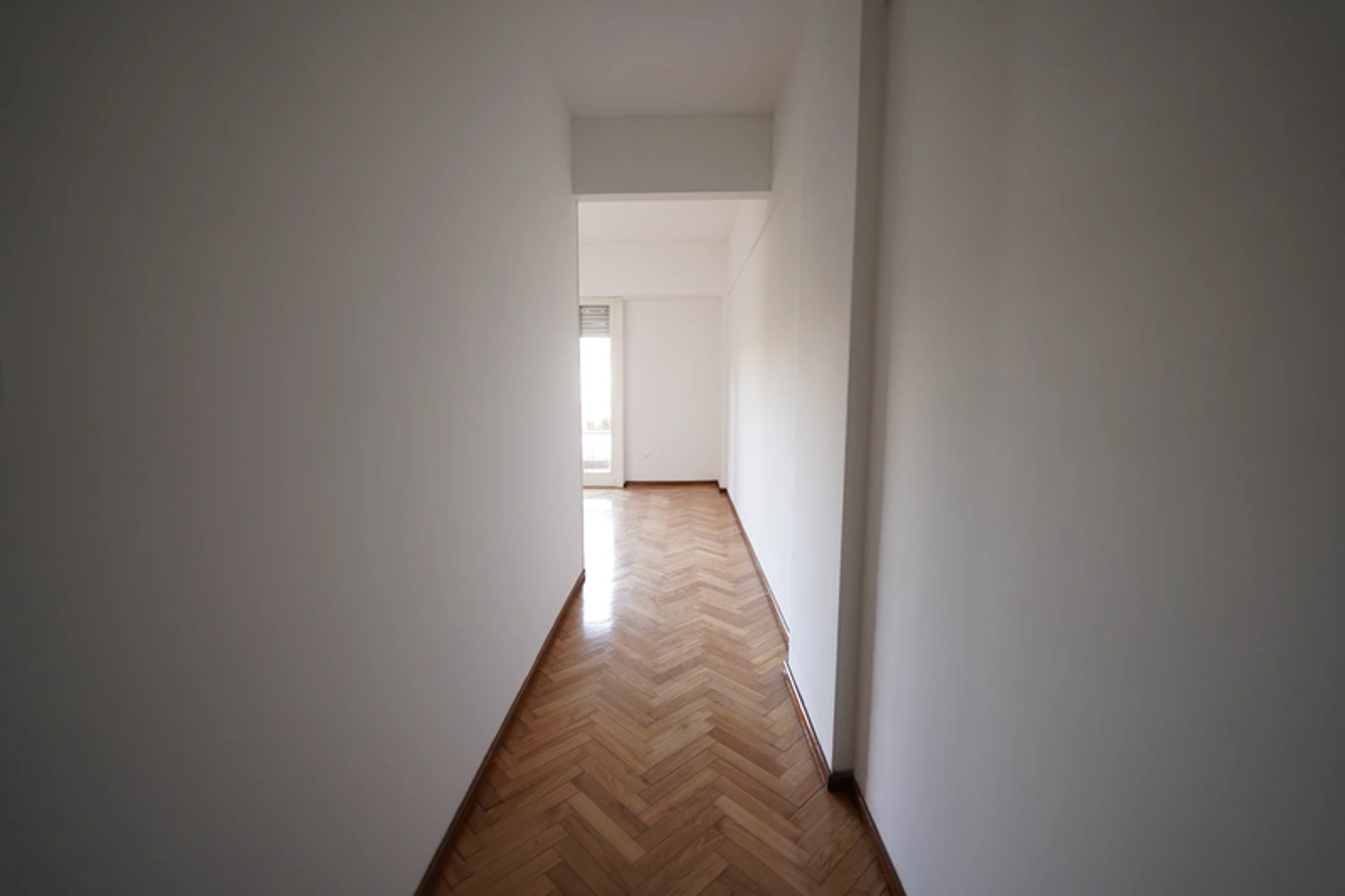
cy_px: 448
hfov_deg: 104.3
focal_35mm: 14
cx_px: 672
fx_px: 523
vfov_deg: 81.2
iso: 1250
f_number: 1.8
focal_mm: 14
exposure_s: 1/500
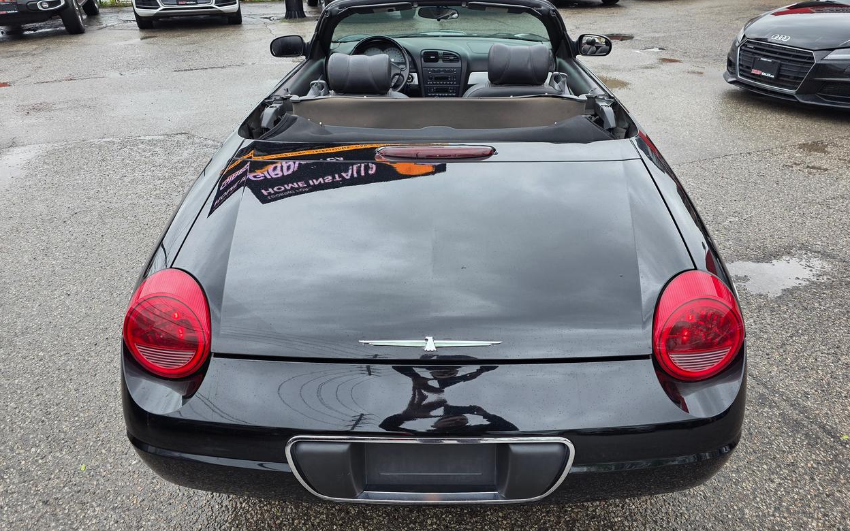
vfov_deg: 49.3
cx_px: 434
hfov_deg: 72.5
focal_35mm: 25
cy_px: 268
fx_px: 579
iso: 20
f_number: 1.7
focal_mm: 6.3
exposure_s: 1/120
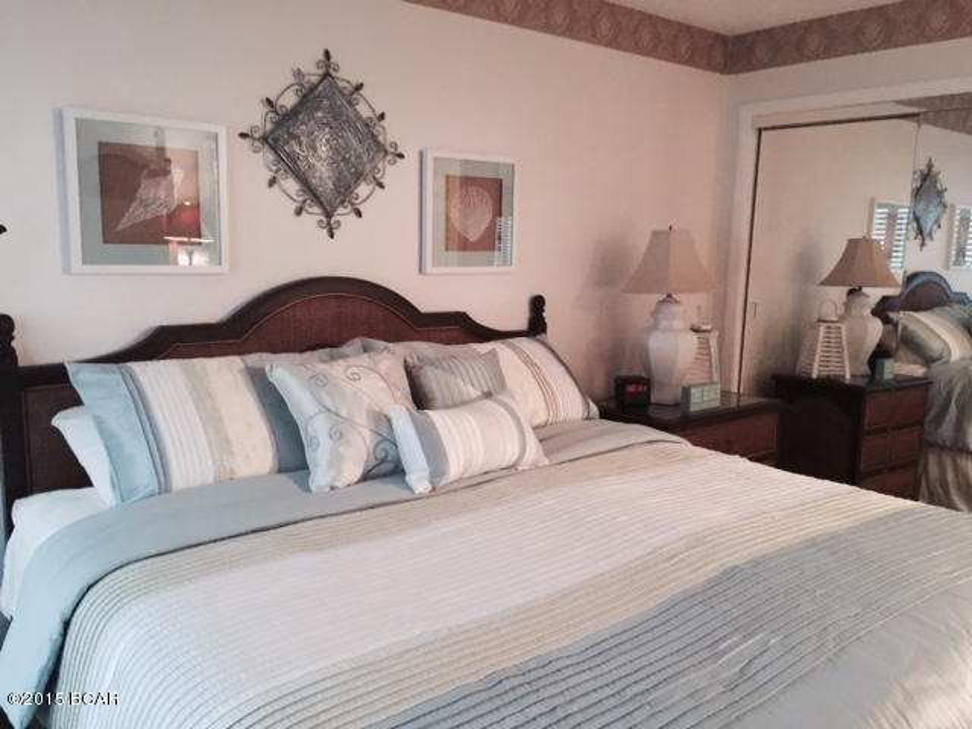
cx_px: 486
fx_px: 814
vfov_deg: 48.2
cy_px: 364
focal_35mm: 29
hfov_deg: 61.7
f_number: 2.2
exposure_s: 1/4
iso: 100
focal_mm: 4.15
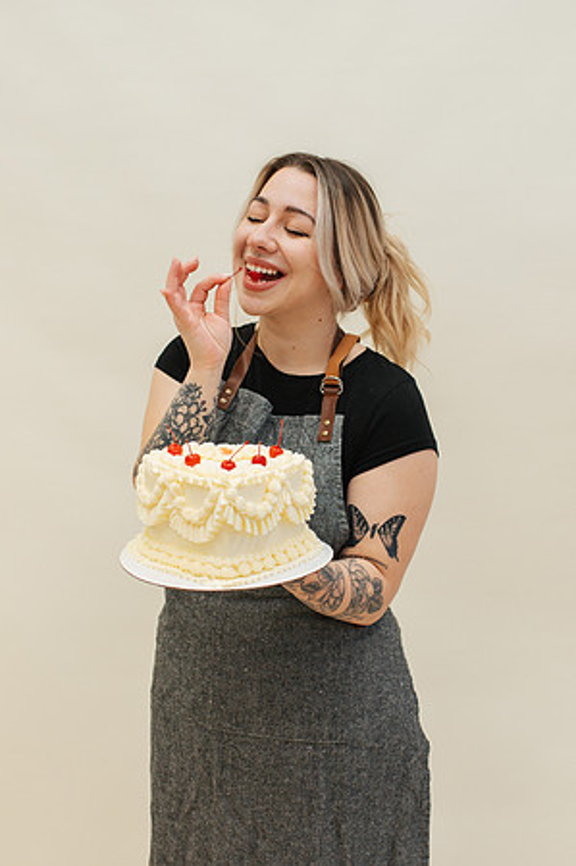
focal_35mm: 53
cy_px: 433
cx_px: 288
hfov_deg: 25.7
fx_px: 1264
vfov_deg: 37.8
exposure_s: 1/160
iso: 640
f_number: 3.2
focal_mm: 35
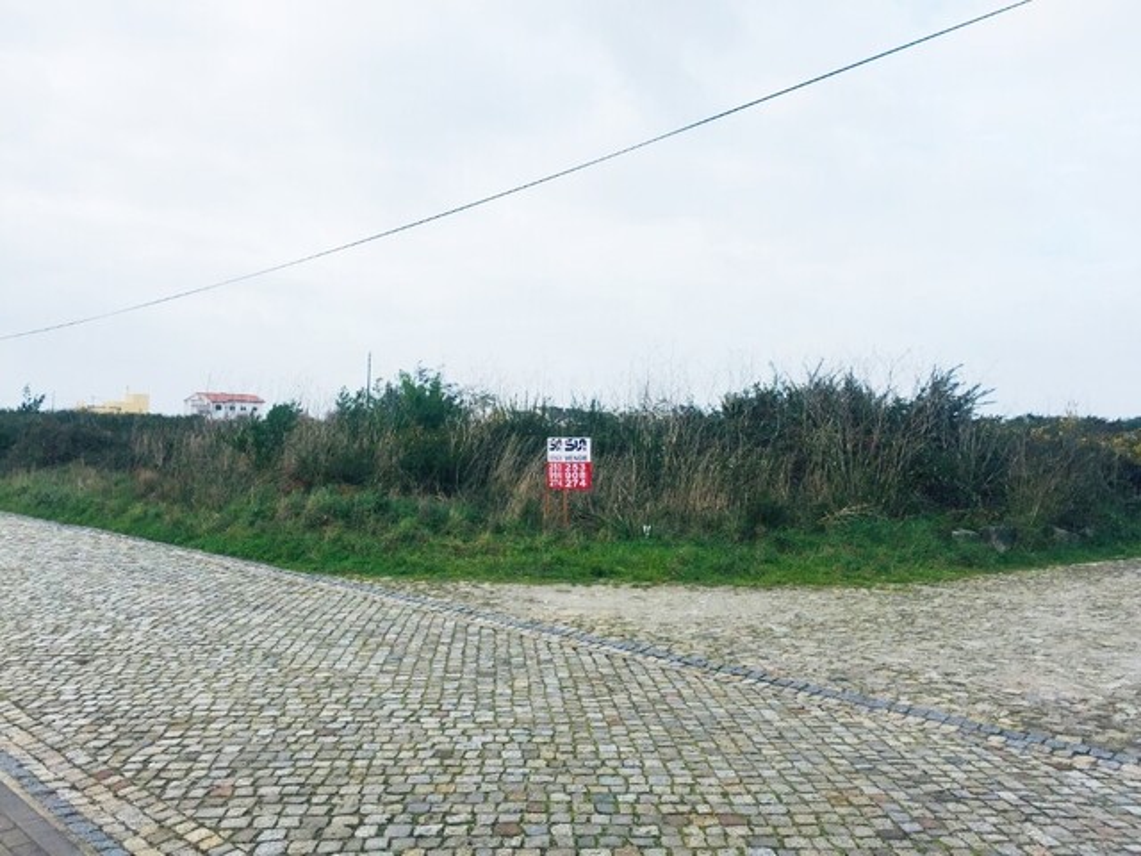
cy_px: 428
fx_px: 956
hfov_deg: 61.7
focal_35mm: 29
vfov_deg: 48.2
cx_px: 570
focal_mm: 4.15
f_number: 2.2
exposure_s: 1/1199
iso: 32
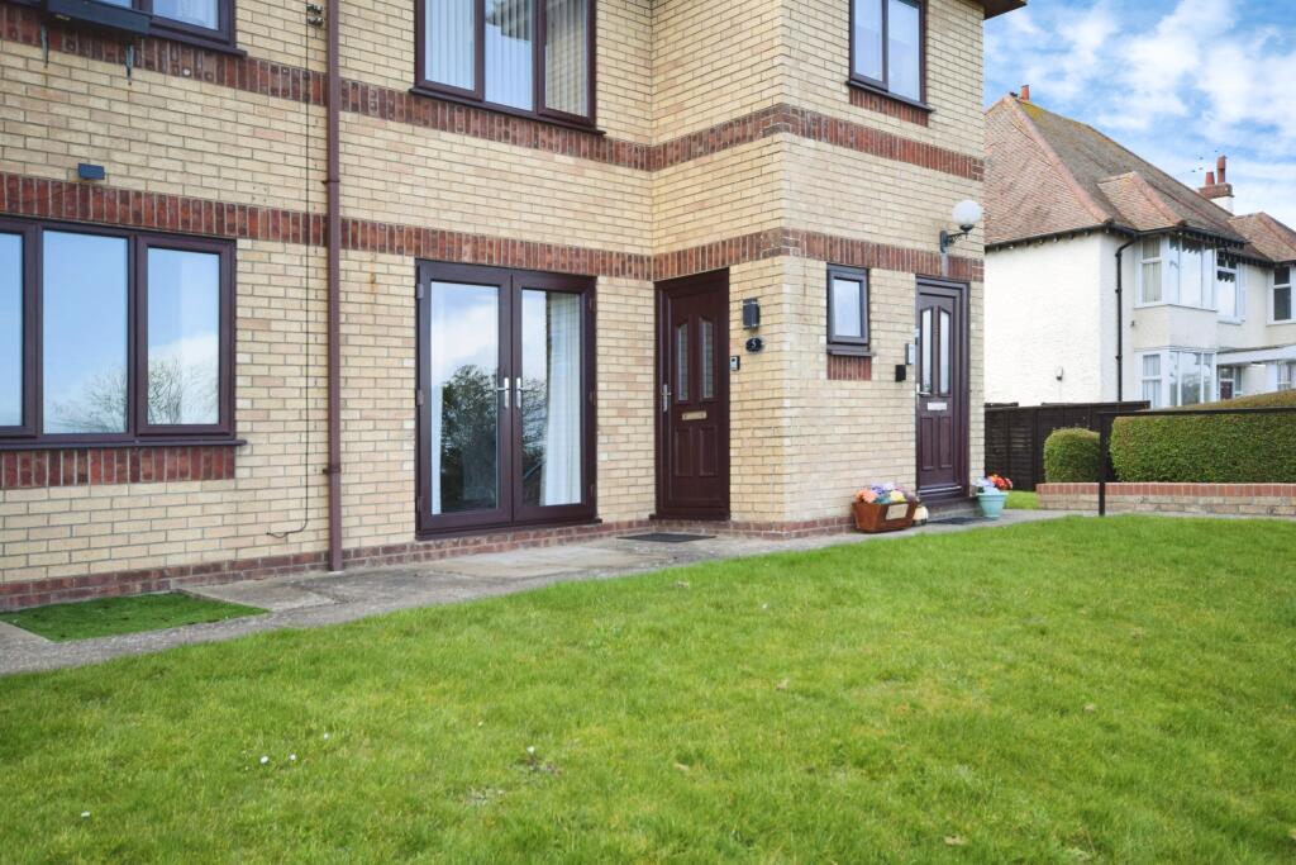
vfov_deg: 43.6
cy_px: 432
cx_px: 648
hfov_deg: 61.9
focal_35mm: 30
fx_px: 1080
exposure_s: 1/200
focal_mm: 20
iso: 400
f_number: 8
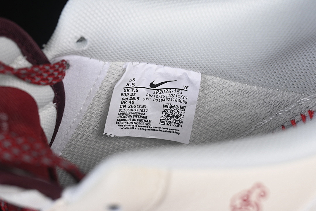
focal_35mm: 75
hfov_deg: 27.0
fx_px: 658
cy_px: 106
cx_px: 158
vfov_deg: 18.2
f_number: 7.1
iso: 160
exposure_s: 1/80
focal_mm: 50
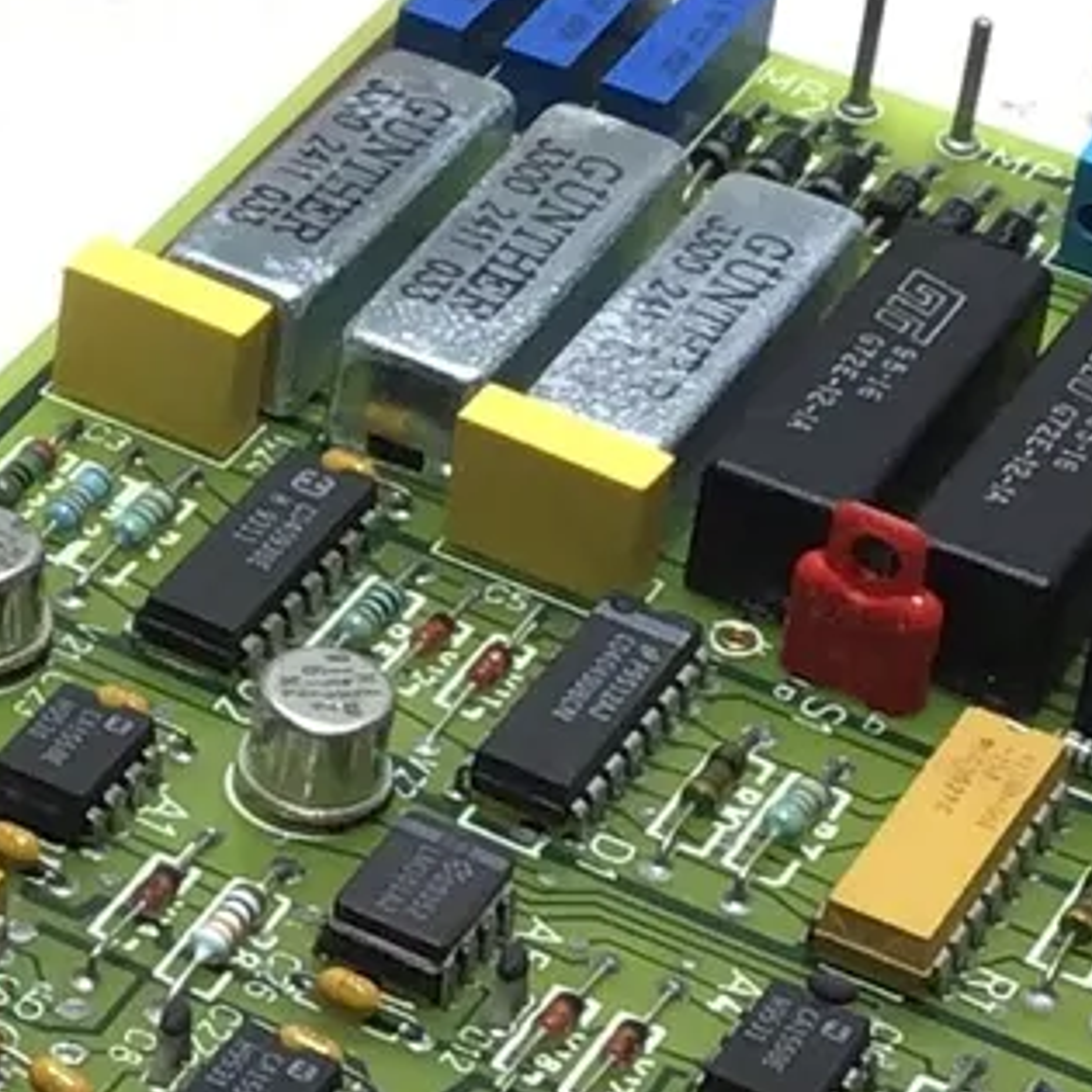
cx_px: -239
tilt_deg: -35.6
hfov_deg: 9.9
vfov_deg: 10.0
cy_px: 257
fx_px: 6210
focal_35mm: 174
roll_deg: -3.5
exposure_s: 1/120
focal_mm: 3.3
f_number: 2.4
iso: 32
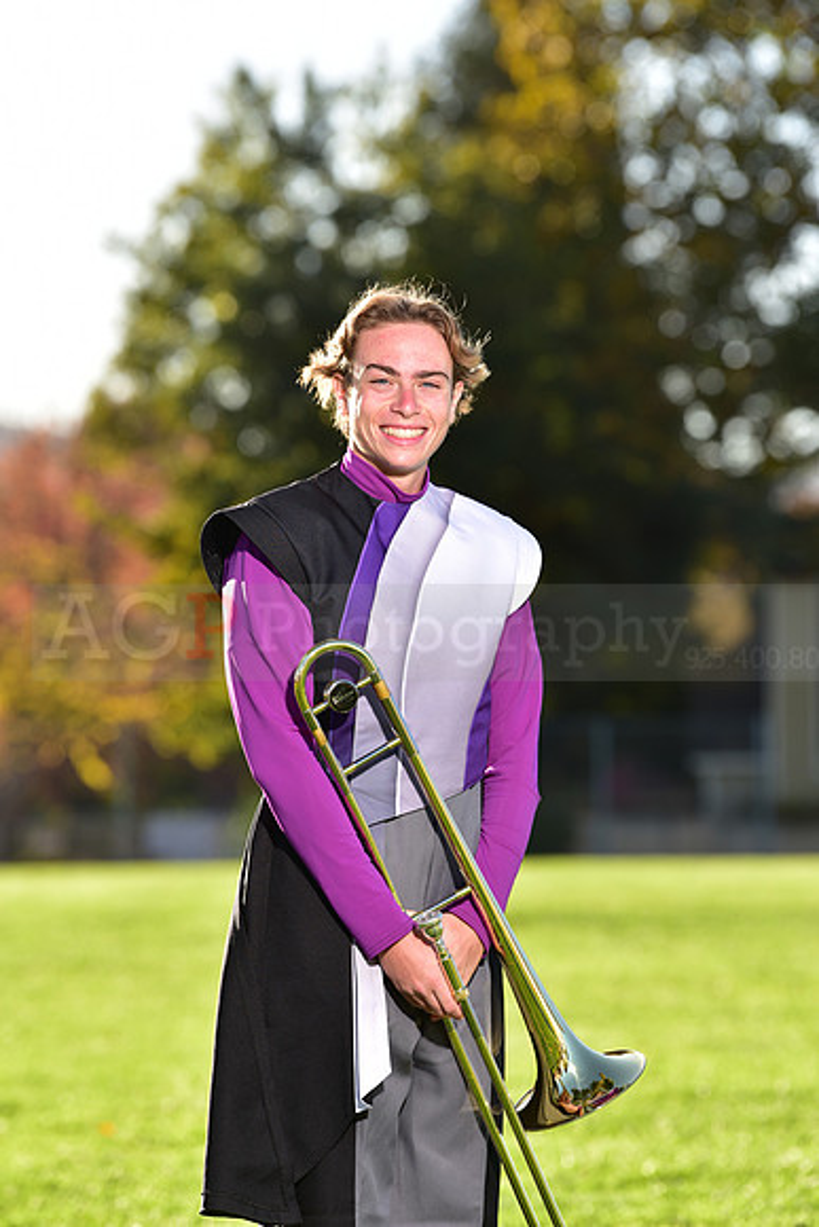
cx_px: 410
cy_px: 614
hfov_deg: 6.9
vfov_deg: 10.3
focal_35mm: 200
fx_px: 6820
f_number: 5
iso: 80
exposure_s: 1/200
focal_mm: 200
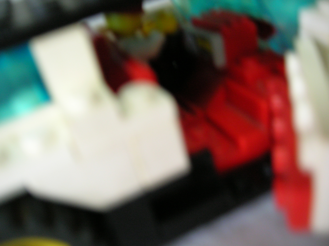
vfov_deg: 41.7
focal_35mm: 34
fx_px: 323
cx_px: 164
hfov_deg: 54.0
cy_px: 123
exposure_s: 1/3.9
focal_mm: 5.7
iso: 100
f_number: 2.9
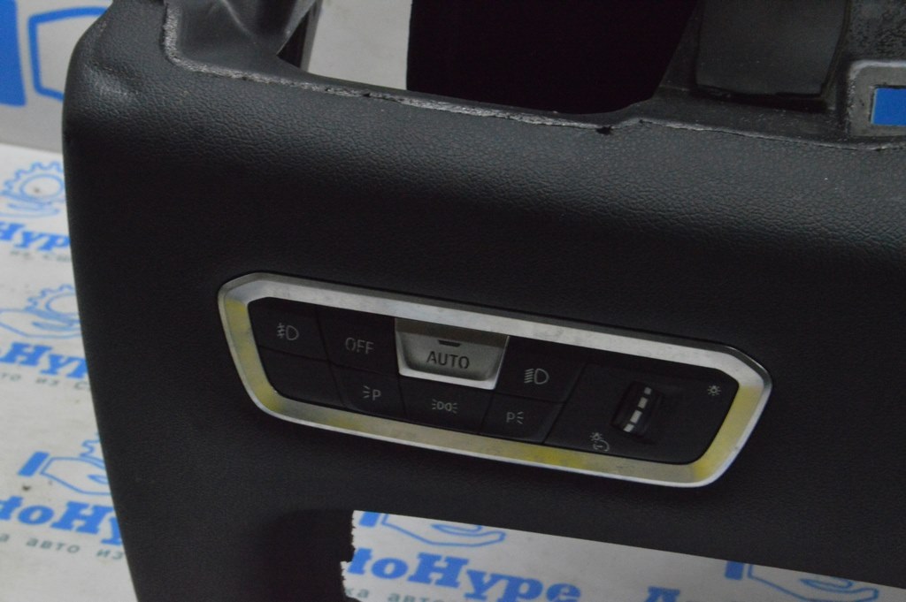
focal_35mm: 82
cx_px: 453
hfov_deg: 24.6
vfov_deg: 16.5
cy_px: 301
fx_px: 2075
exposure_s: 1/20
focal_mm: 55
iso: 6400
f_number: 20
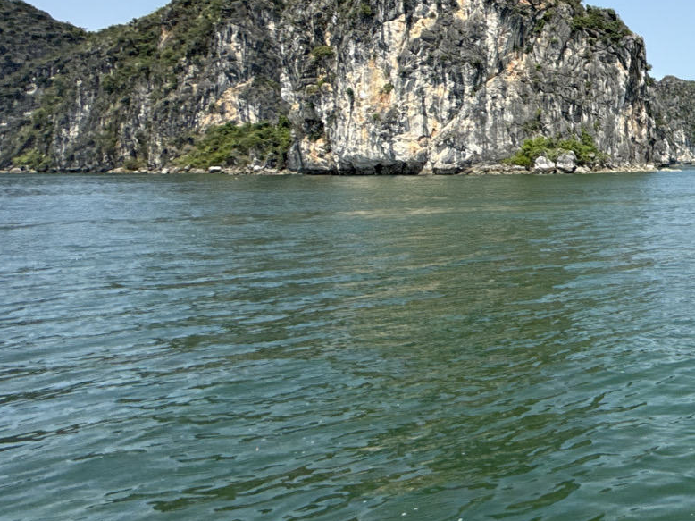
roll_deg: +0.5
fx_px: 723
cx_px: 833
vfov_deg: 38.6
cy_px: 130
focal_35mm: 36
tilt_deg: +2.3
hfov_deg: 38.3
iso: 50
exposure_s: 1/2092
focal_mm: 2.22
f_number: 2.2
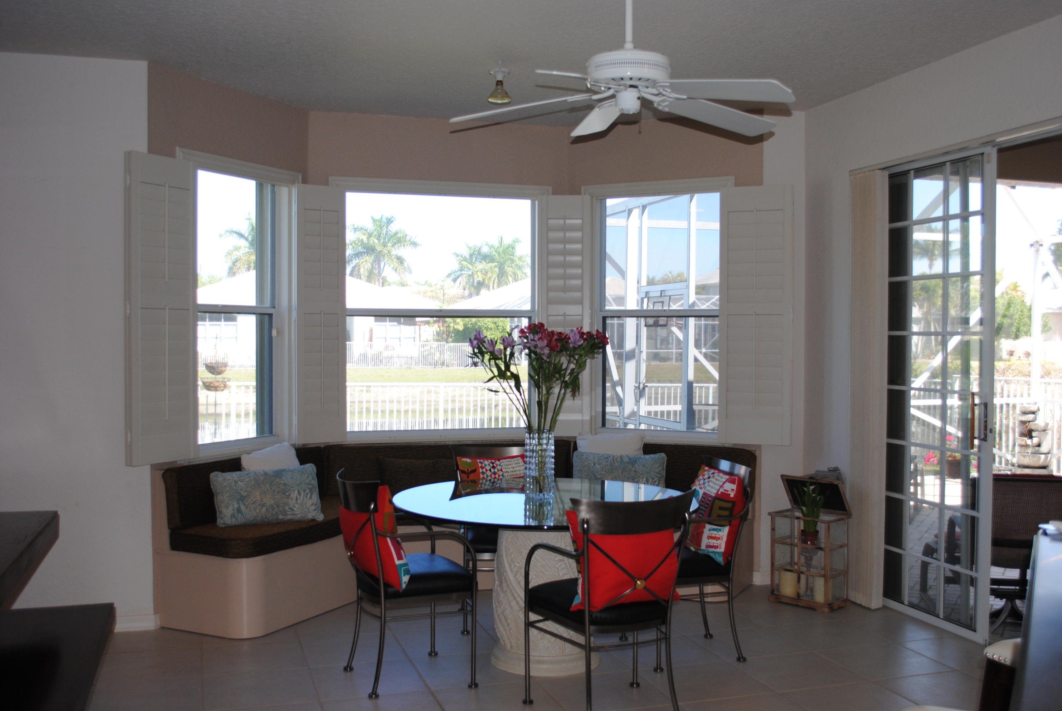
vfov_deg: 37.0
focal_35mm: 36
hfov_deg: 53.1
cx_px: 531
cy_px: 356
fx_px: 1063
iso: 200
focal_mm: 24
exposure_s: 1/125
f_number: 4
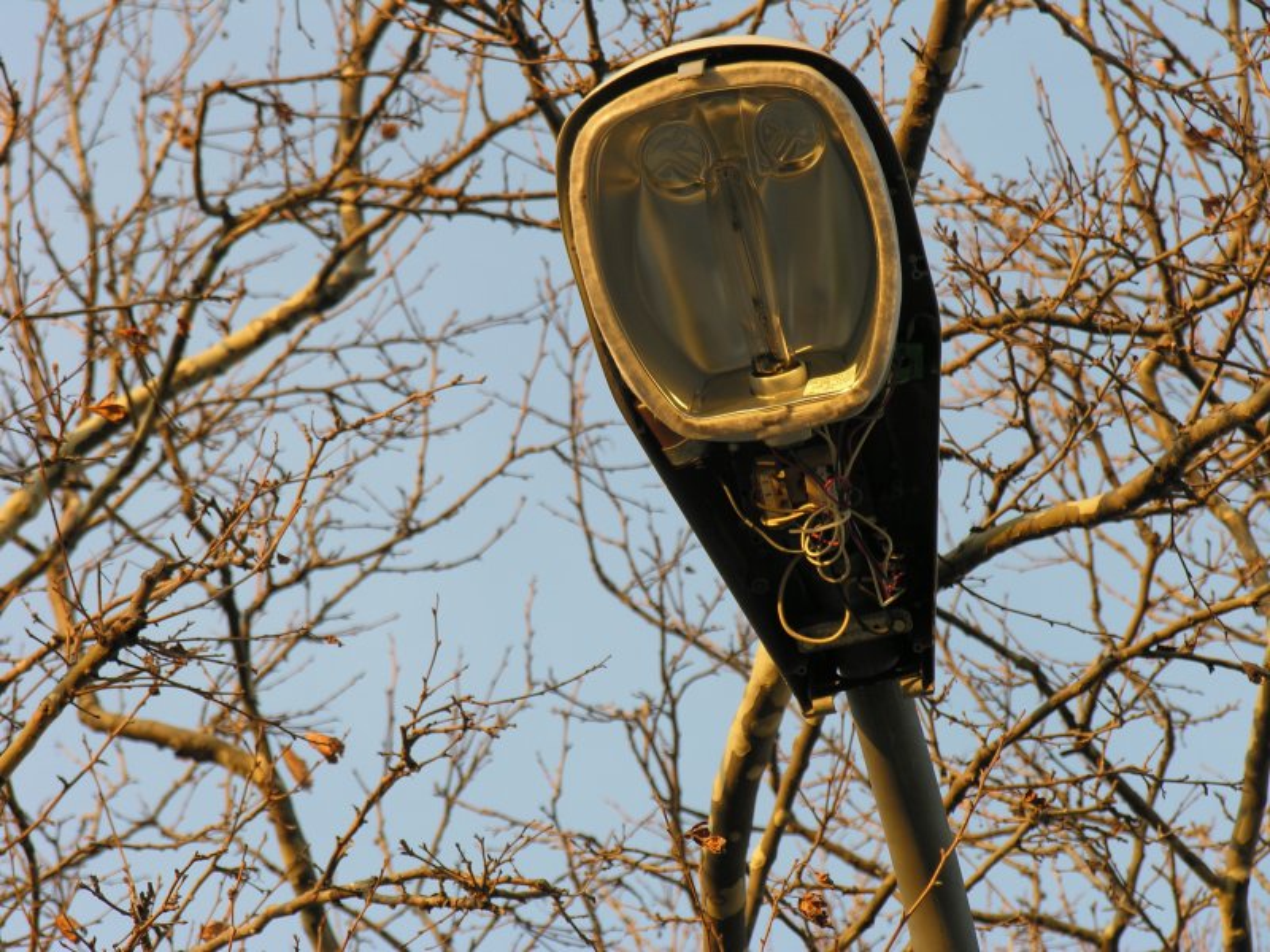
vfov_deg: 6.6
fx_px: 8255
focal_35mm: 225
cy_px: 476
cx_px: 635
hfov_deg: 8.8
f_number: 4.3
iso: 50
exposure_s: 1/63.4
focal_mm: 57.3
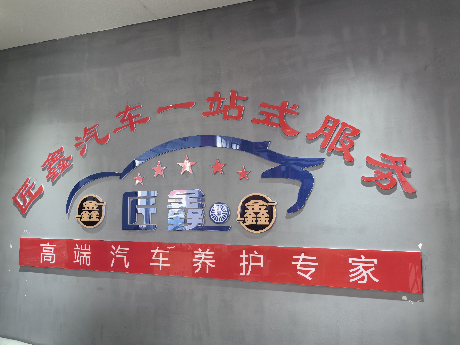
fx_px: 359
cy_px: 172
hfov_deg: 65.3
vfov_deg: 51.4
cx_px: 230
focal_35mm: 27
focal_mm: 5.72
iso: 200
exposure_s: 1/100
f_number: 2
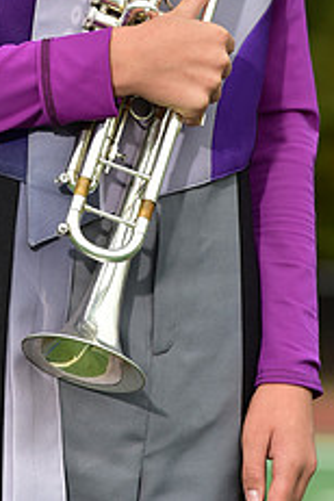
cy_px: -126
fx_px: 6986
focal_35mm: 502
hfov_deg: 2.7
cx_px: 99
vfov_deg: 4.1
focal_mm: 200
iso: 500
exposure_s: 1/250
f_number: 5
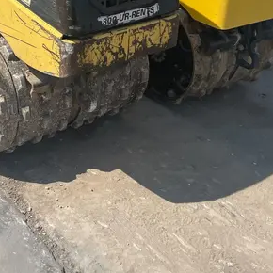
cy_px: 13
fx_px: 518
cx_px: 17
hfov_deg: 28.2
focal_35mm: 58
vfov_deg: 28.1
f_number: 1.6
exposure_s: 1/4464
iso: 32
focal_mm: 4.2
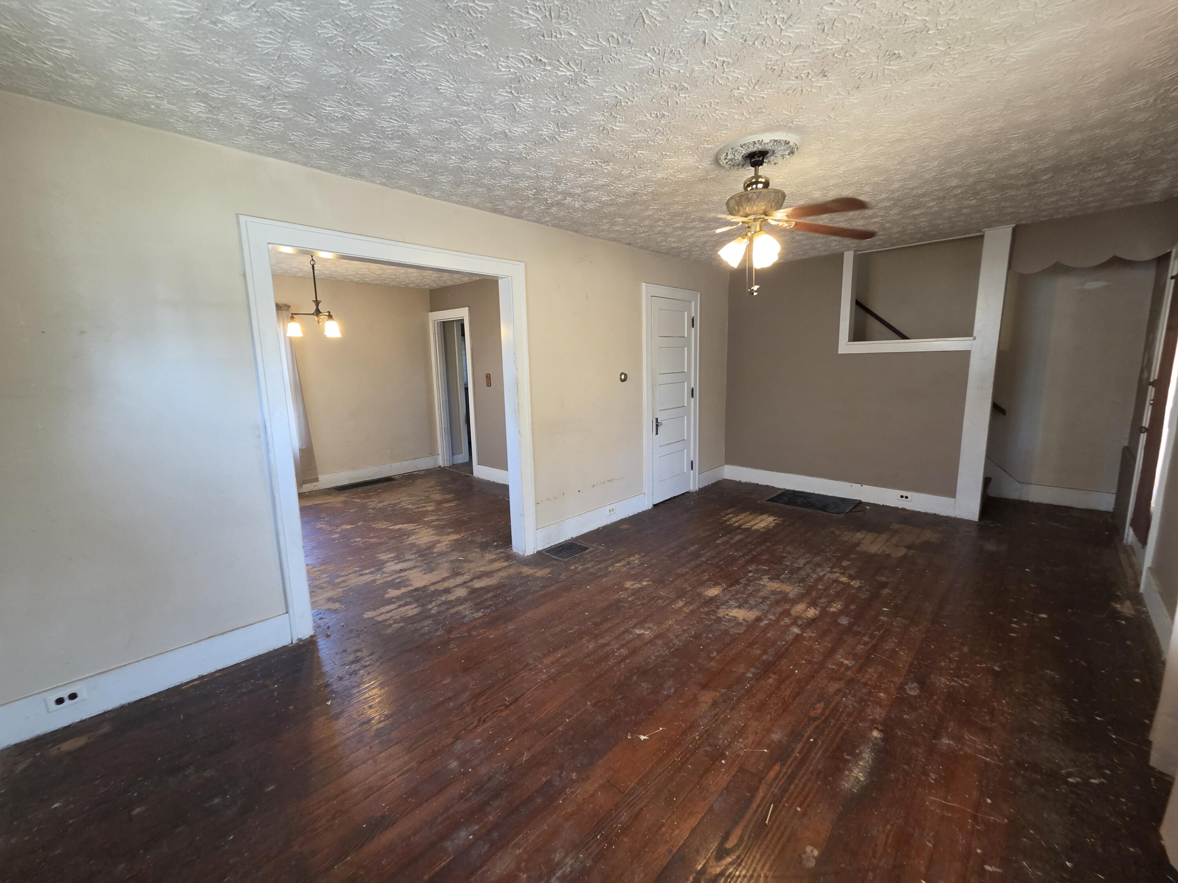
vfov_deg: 89.9
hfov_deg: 106.2
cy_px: 442
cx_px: 589
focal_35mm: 13
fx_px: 442
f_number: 2.2
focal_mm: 2.2
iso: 400
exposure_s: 1/60
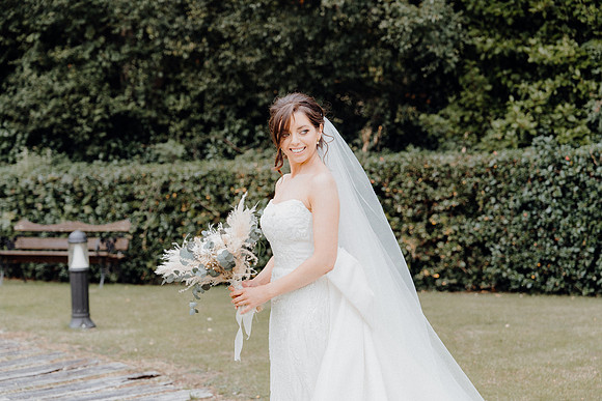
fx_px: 1171
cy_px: 200
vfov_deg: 19.5
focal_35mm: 70
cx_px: 301
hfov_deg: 28.8
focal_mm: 70
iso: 125
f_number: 3.5
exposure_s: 1/160
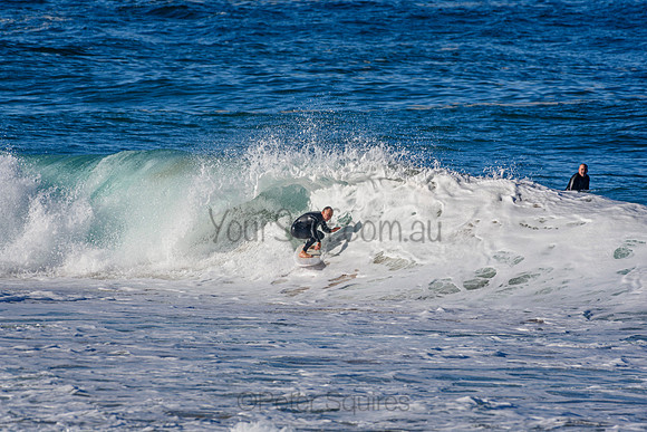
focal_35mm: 750
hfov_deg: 2.7
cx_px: 324
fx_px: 13482
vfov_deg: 1.8
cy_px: 216
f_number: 5.6
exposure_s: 1/2000
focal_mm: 500
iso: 200
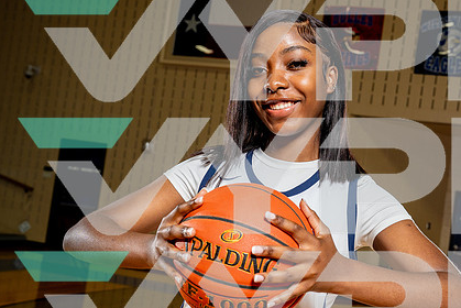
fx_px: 692
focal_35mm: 54
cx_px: 298
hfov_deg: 36.6
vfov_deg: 25.1
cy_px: 177
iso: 400
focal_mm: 39
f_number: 5.6
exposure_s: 1/250
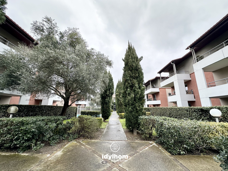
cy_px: 86
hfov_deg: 102.1
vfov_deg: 85.7
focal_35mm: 14
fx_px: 92
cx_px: 114
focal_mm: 2.22
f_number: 2.2
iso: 40
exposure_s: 1/393
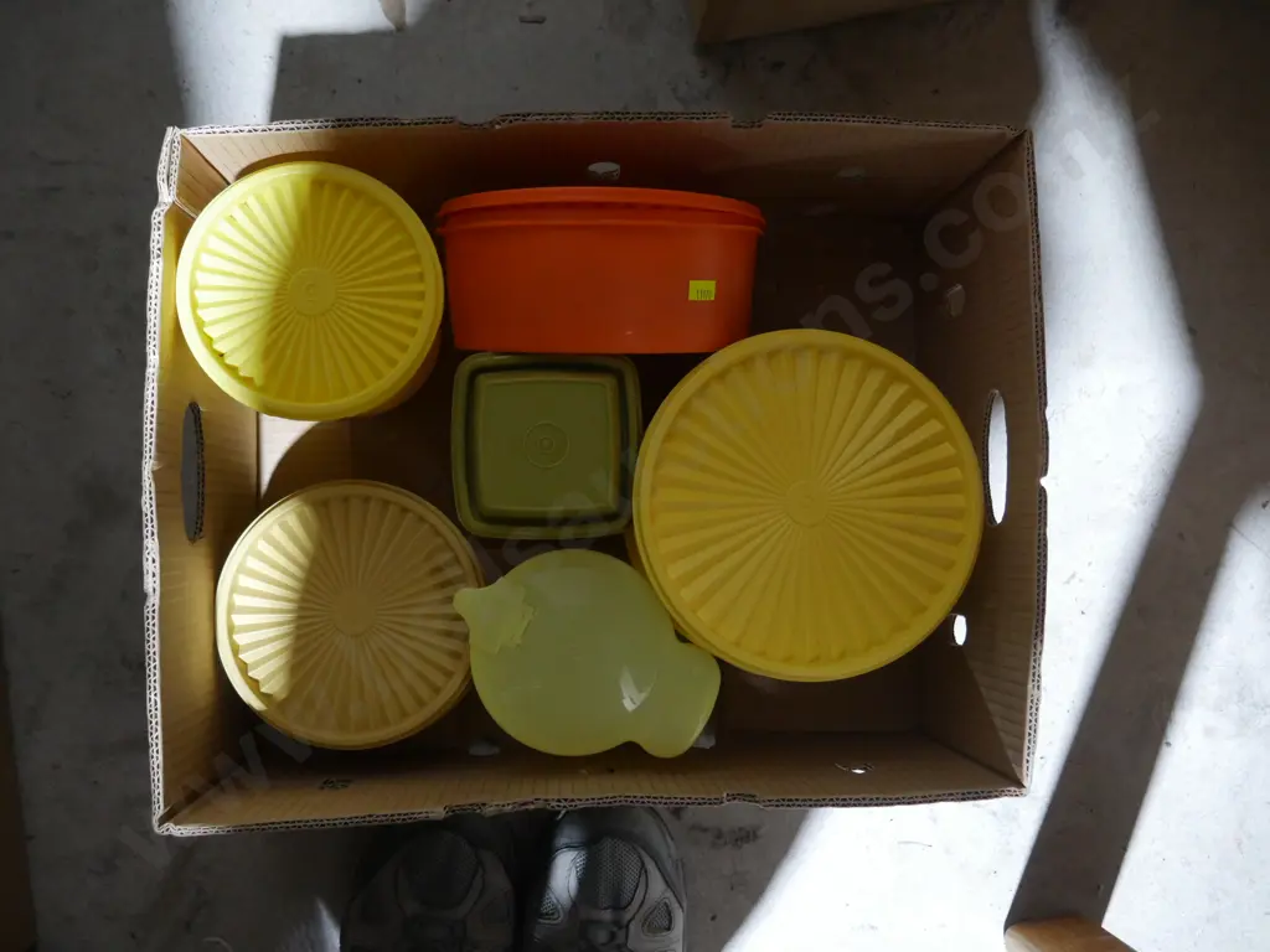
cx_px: 635
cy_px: 476
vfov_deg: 46.8
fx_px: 1101
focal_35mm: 30
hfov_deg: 60.0
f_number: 3.6
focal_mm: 15
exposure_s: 1/60
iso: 2000
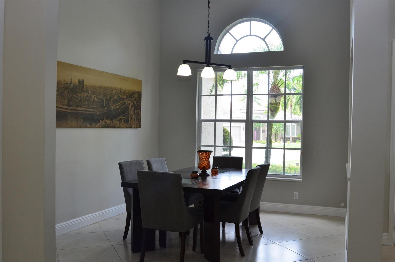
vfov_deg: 39.8
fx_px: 361
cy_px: 131
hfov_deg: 57.3
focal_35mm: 33
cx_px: 198
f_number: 9
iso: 400
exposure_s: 1/30
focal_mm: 22
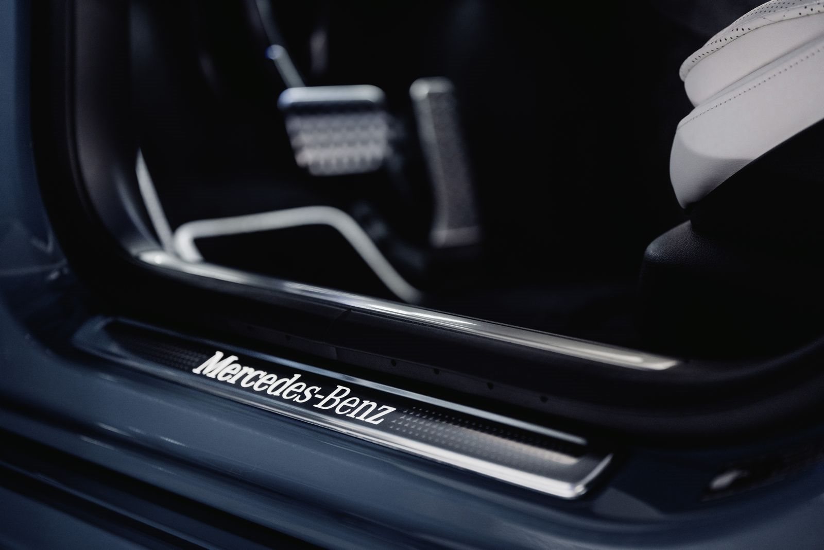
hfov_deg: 28.8
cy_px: 275
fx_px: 1602
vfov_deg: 19.5
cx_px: 412
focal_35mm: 70
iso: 800
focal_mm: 70
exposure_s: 1/125
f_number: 2.8
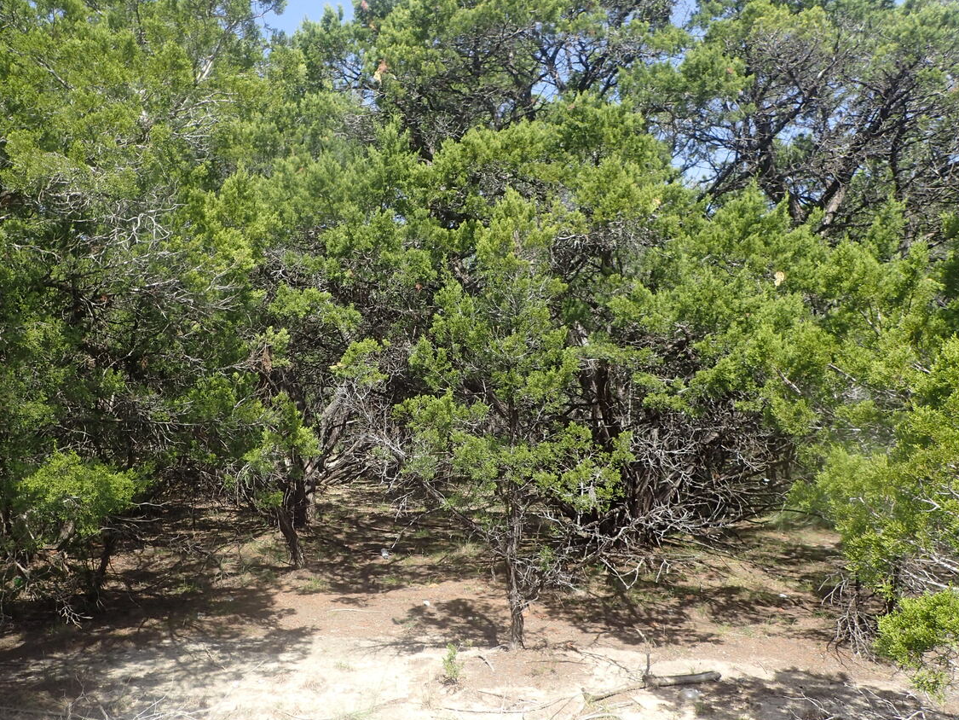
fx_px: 887
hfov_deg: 56.2
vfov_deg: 44.0
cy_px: 426
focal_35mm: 32
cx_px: 367
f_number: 2.8
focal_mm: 4.5
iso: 100
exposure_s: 1/640
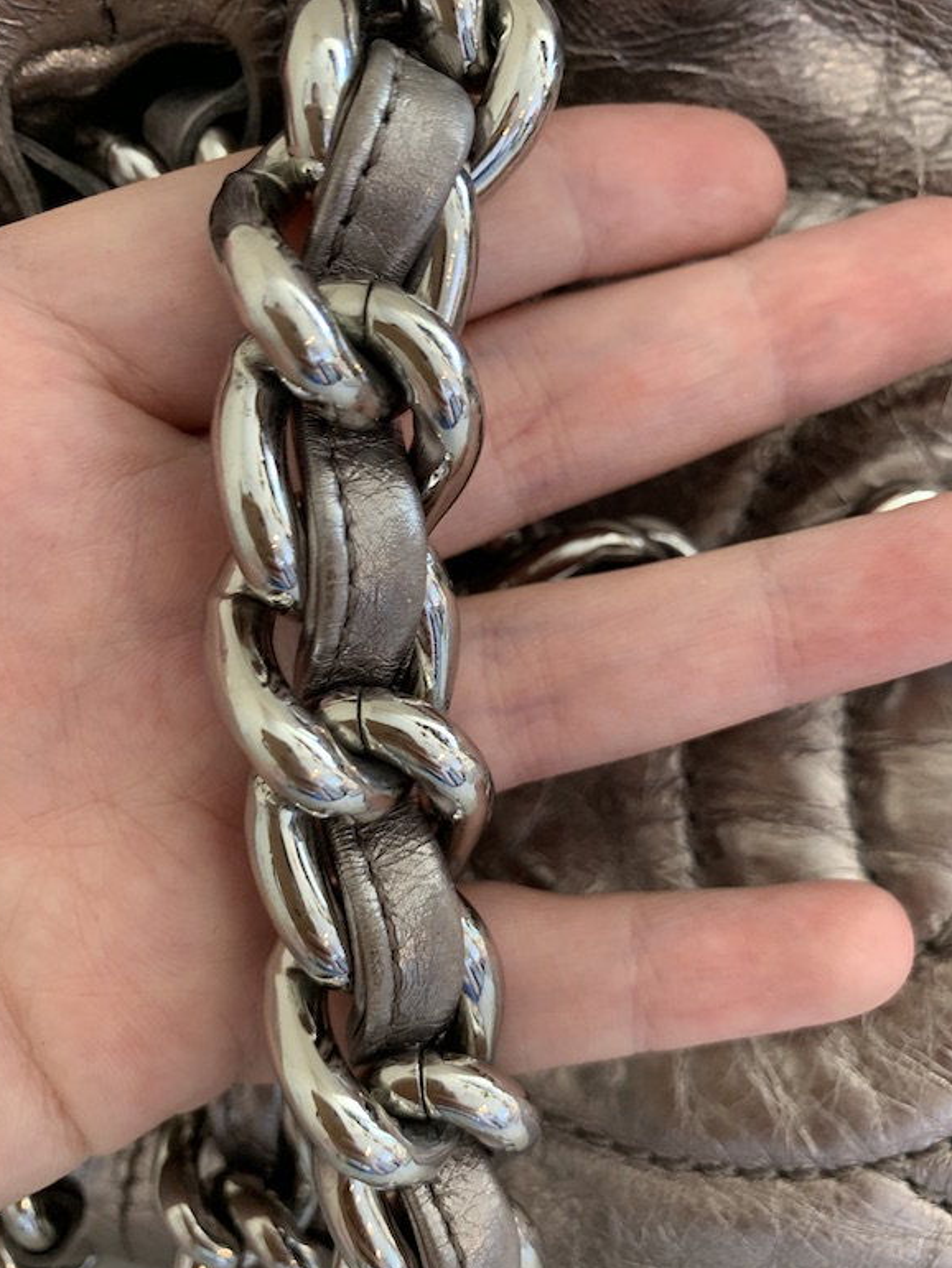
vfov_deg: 65.3
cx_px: 473
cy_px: 655
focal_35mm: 27
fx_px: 990
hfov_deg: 51.4
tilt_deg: -53.1
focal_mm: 4.25
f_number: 1.8
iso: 160
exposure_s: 1/60
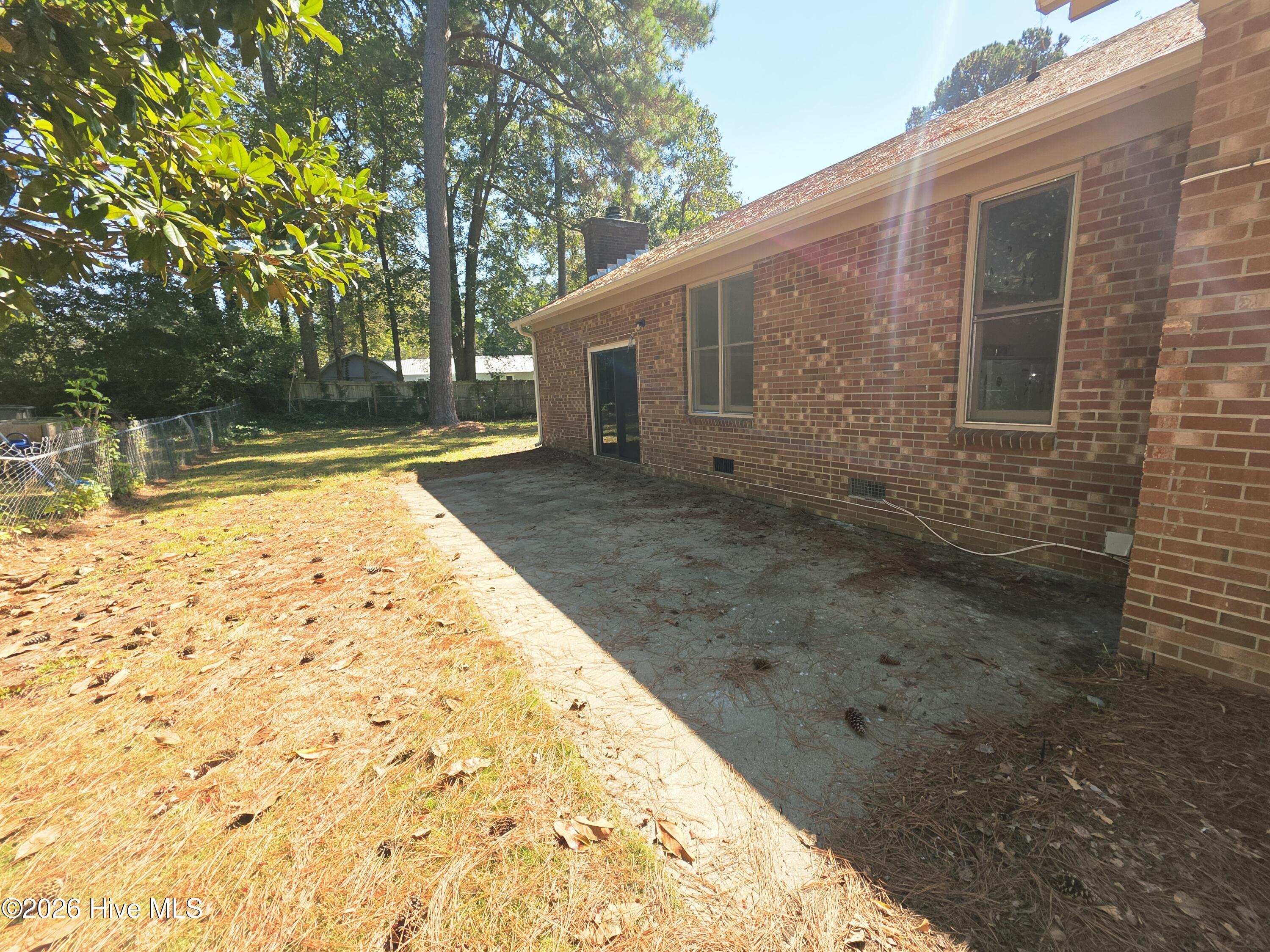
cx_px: 635
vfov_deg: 89.9
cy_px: 476
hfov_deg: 106.2
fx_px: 477
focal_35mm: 13
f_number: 1.9
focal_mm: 2.2
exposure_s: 1/621
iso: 40
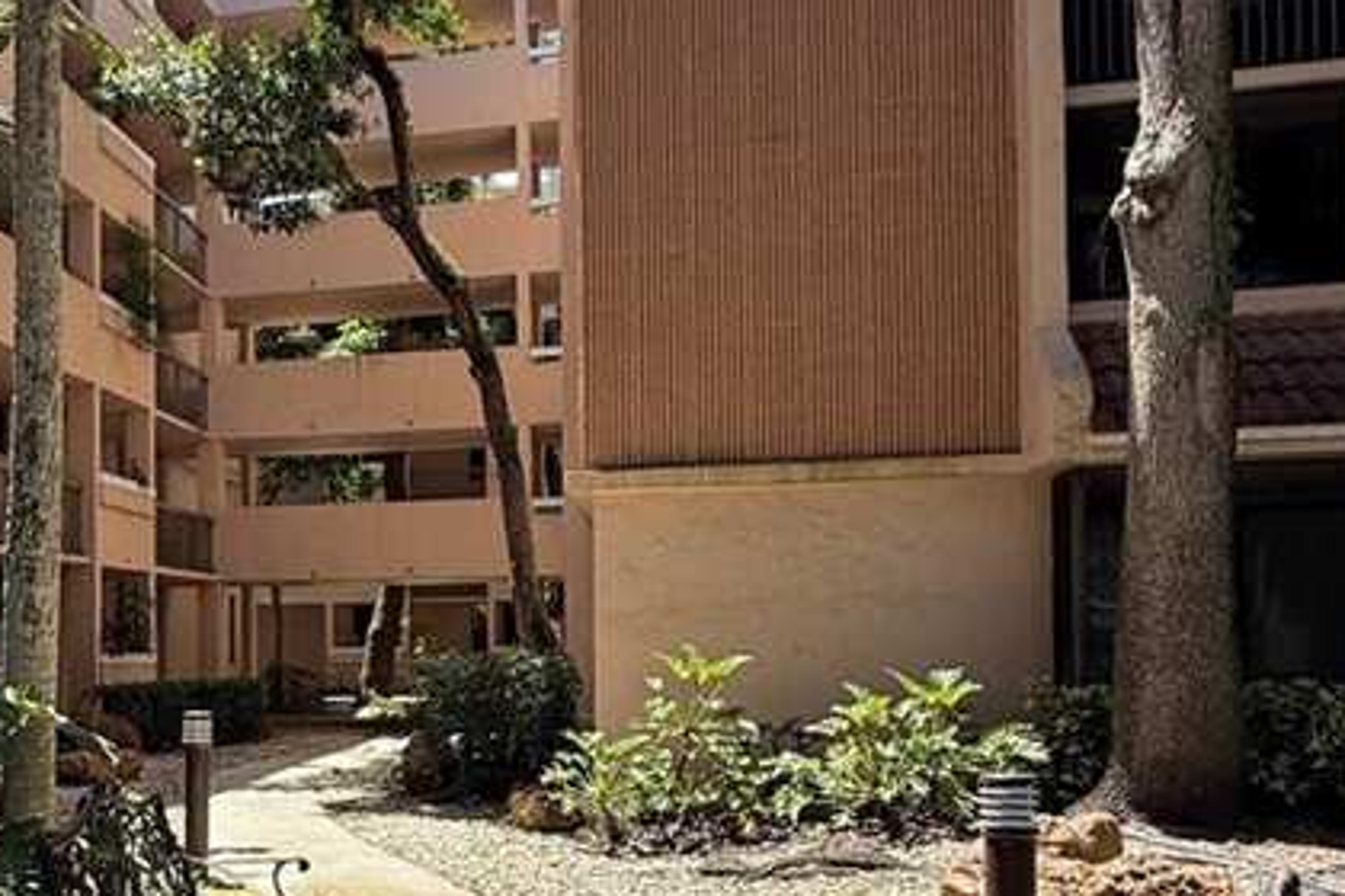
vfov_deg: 35.5
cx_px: 259
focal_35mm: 37
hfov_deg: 48.8
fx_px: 1382
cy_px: 624
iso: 50
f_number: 2.2
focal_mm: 2.22
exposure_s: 1/955
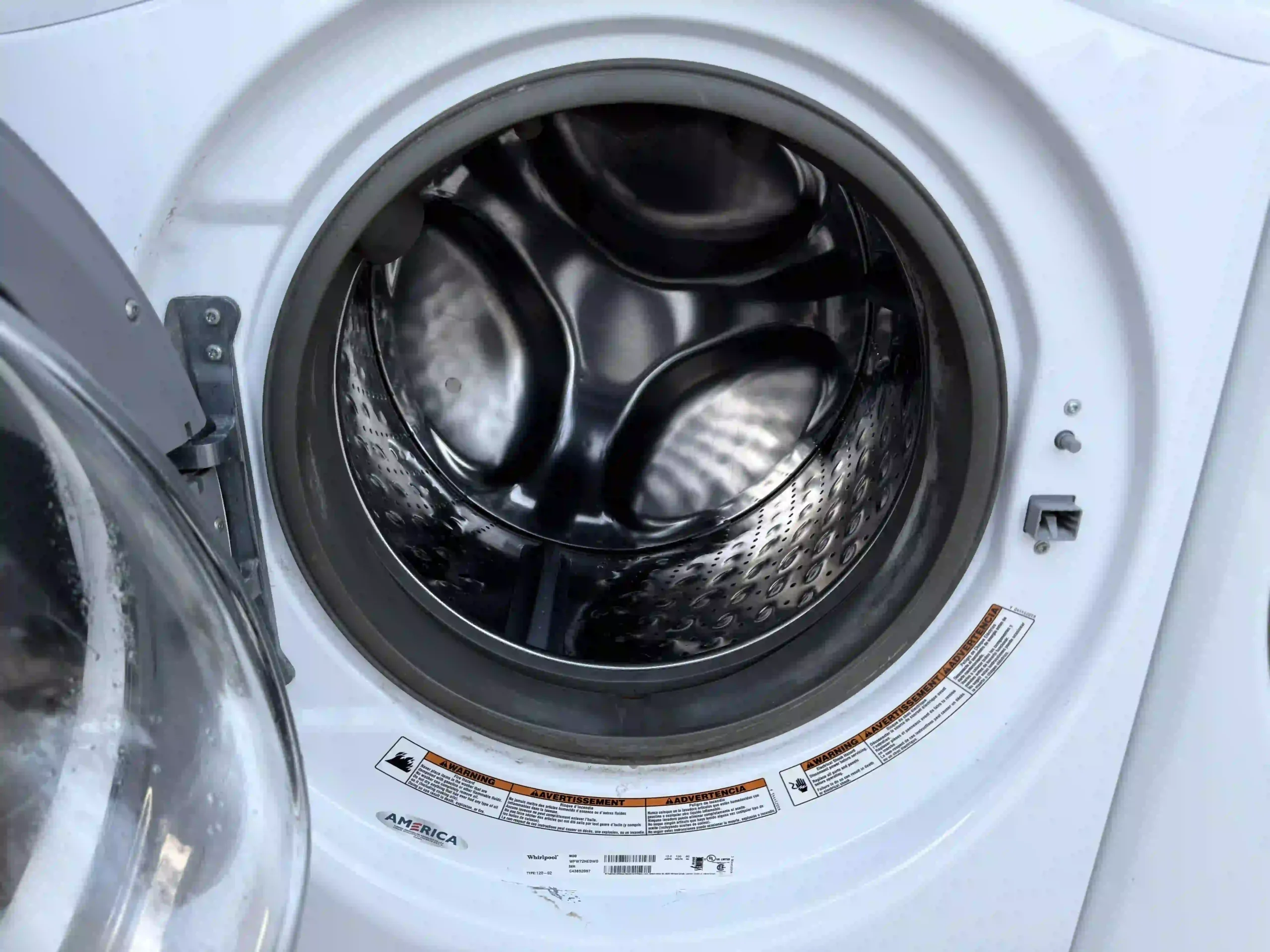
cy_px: 476
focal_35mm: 24
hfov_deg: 71.6
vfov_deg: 56.8
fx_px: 881
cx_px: 635
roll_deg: -2.3
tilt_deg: -20.7
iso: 80
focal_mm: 6.76
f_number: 1.78
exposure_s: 1/121
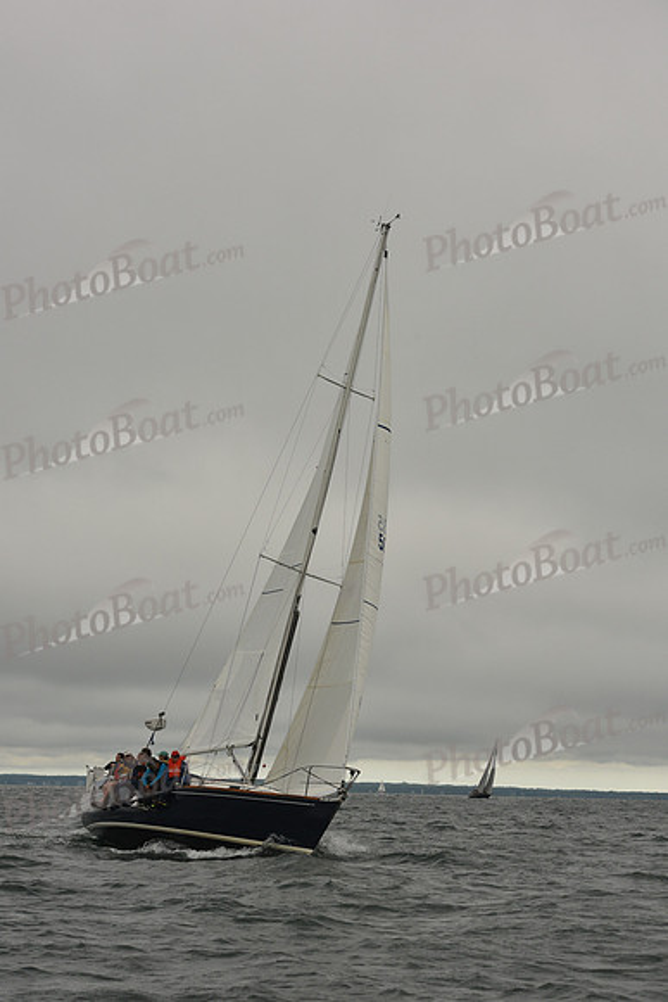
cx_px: 334
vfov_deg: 23.9
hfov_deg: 16.1
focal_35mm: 85
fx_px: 2364
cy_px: 501
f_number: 8
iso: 320
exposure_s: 1/800
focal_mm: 85
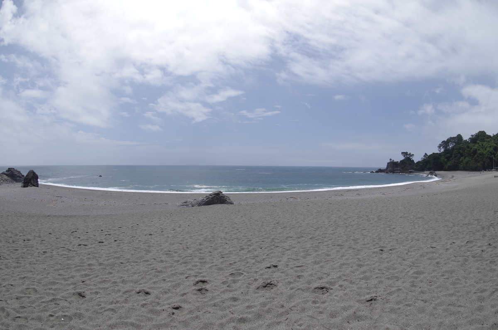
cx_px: 249
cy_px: 165
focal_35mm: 15
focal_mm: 10
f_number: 8
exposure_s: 1/400
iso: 100
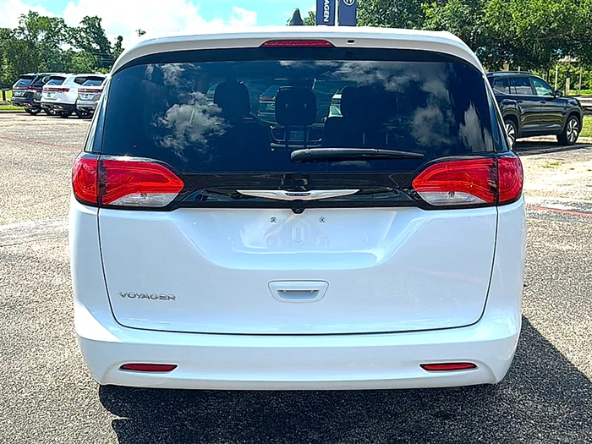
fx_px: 650
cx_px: 296
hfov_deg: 49.0
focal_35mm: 38
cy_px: 222
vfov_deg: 37.7
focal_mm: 6.86
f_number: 1.78
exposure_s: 1/3745
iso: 80
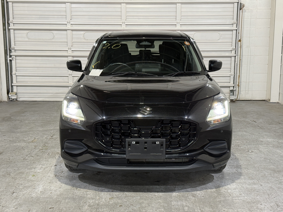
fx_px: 392
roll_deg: -0.1
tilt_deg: -9.1
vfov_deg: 30.3
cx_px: 142
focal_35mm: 48
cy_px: 106
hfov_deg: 39.7
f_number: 1.78
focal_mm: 6.76
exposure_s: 1/60
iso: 125
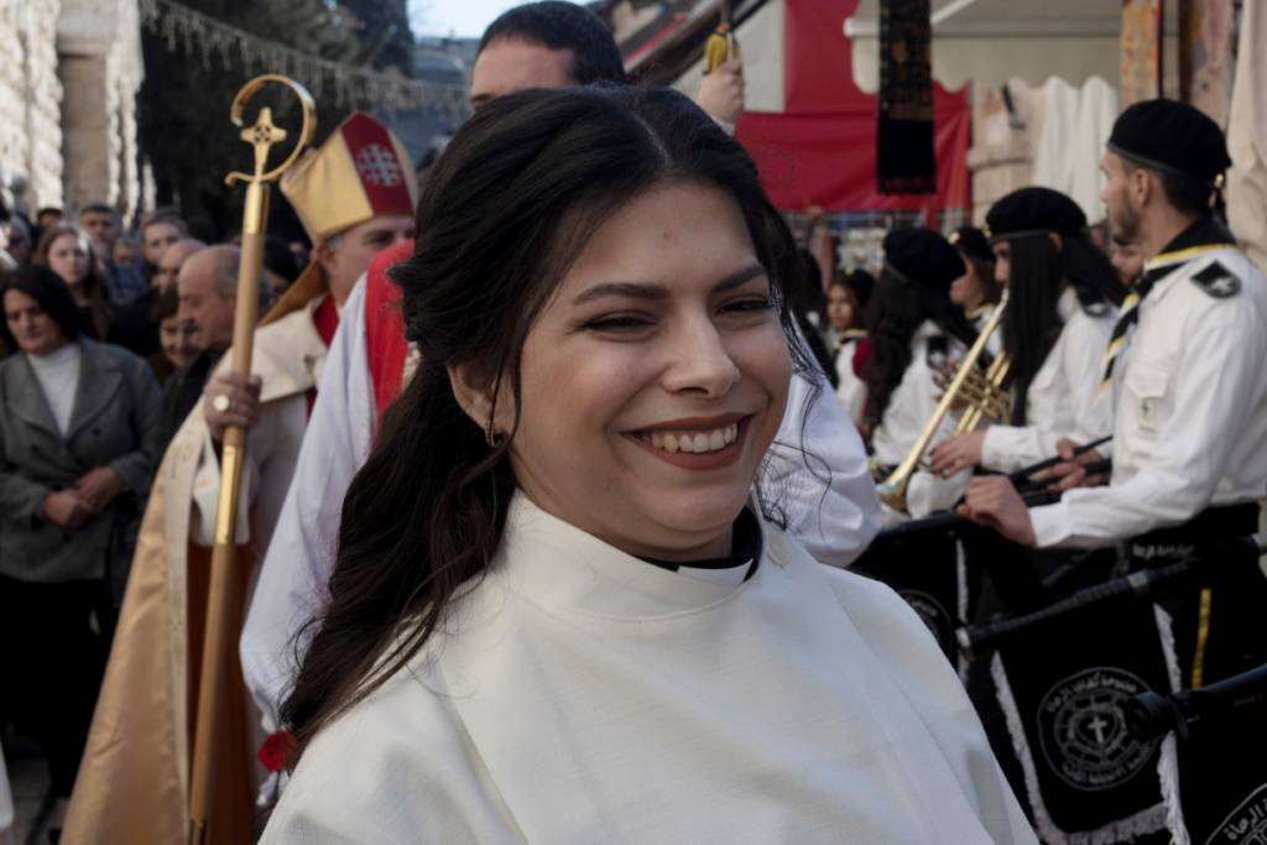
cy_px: 422
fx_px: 1232
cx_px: 634
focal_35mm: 35
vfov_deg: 37.9
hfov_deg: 54.4
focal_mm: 35
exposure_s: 1/640
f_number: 8
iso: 400
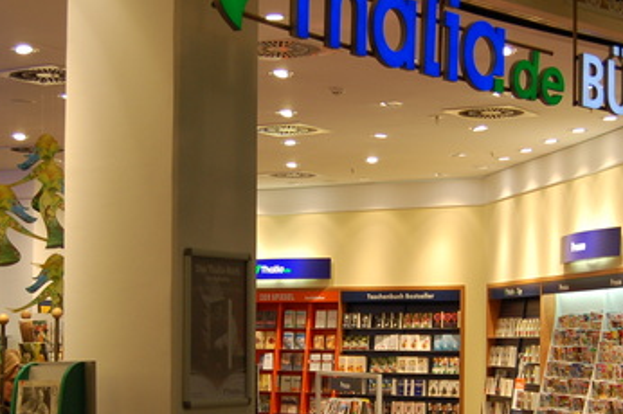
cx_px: 292
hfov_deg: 23.7
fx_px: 1487
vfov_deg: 15.8
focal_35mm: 86
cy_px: 292
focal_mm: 28
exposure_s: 1/80
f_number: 4.5
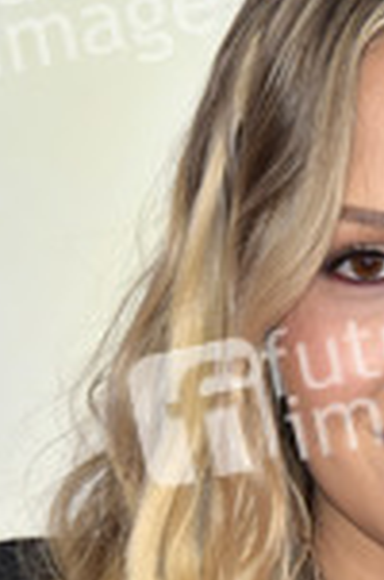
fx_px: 8969
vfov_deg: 3.7
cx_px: 440
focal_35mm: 558
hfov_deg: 2.5
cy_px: 588
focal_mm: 210
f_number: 6.3
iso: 320
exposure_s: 1/250
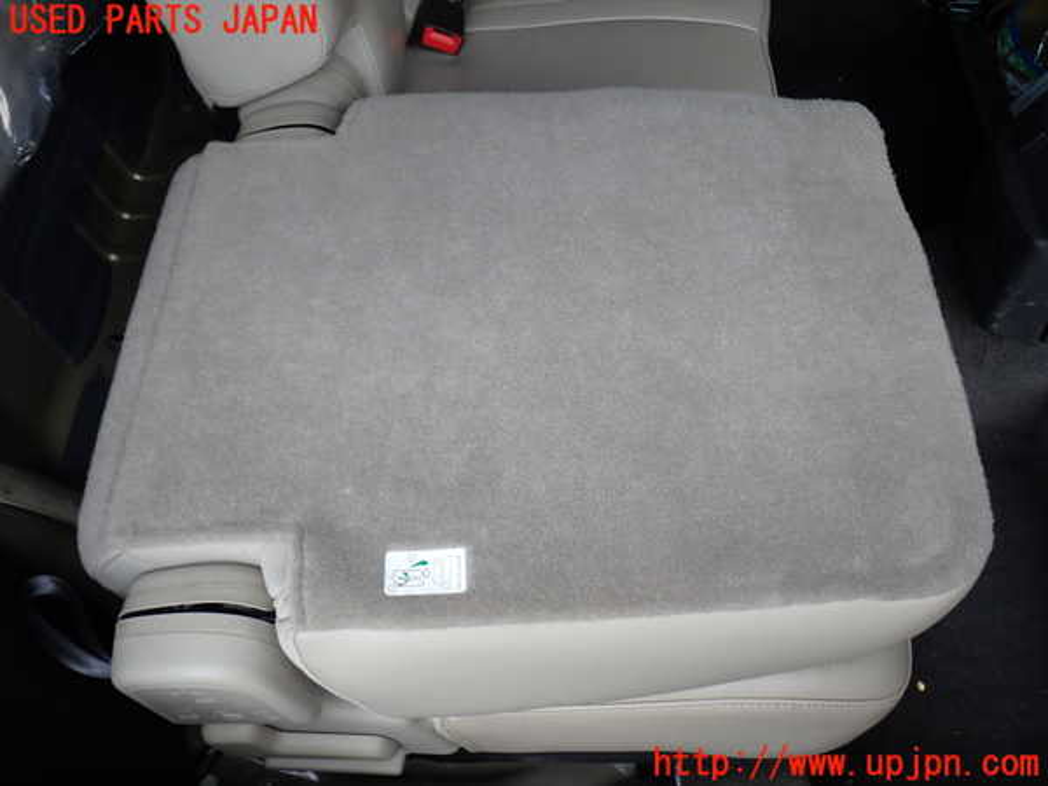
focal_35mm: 32
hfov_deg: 56.8
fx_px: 969
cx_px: 524
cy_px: 393
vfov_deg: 44.2
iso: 100
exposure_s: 1/100
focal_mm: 5.79
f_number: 2.4
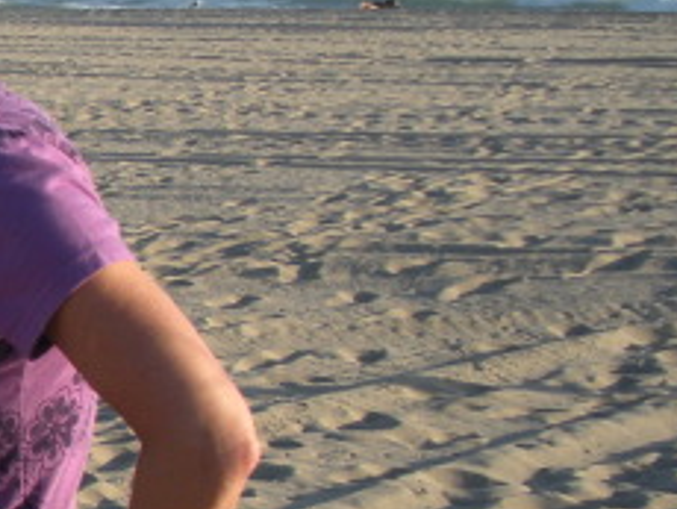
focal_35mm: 125
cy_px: 347
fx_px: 2447
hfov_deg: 14.3
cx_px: -439
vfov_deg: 11.9
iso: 64
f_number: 3.5
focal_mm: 6.3
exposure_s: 1/350
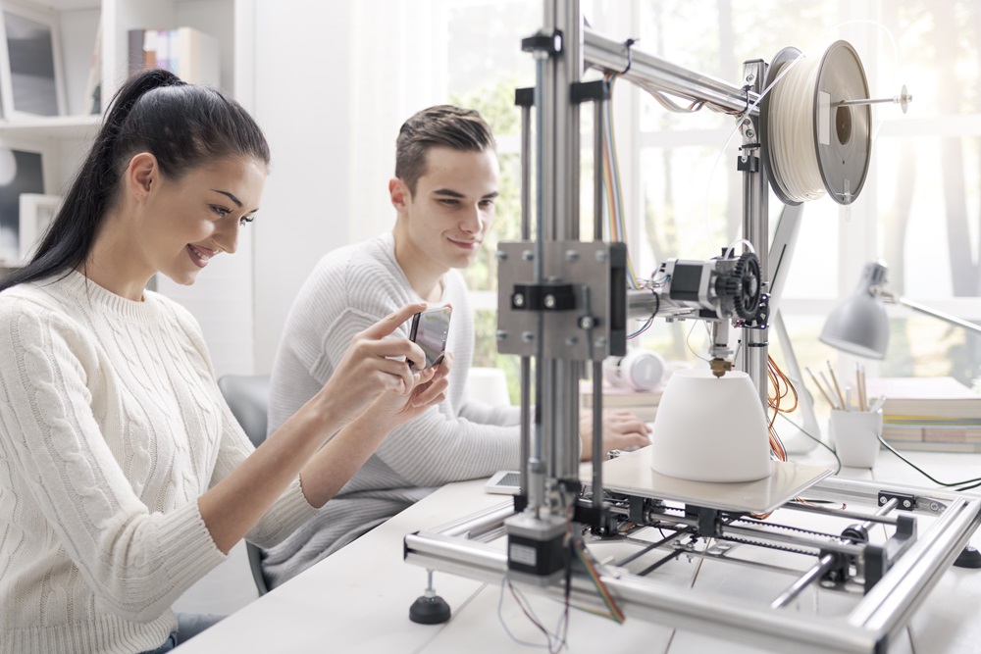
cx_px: 490
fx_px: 954
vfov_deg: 37.9
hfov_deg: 54.4
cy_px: 327
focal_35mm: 35
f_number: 2.5
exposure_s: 1/200
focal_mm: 35
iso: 100
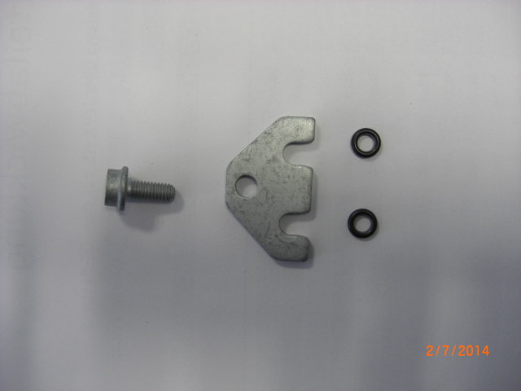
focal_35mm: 38
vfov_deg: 37.7
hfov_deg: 49.0
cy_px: 196
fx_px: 572
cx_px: 260
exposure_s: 1/60
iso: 200
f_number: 2.8
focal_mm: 7.9
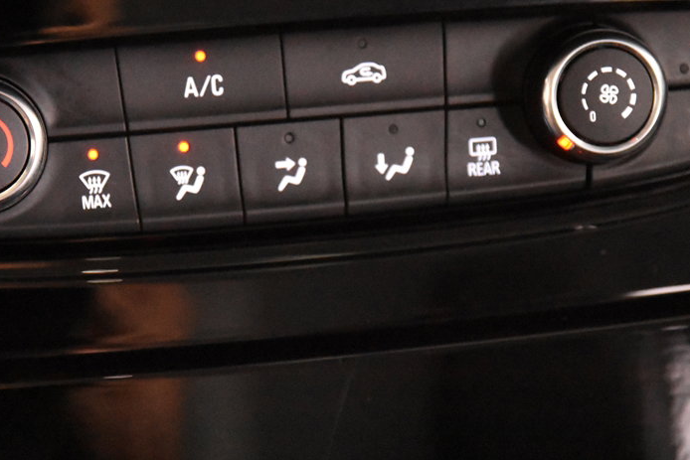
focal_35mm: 155
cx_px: 228
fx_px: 2971
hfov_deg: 13.2
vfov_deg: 8.9
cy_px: 149
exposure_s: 1/50
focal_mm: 70
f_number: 4
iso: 12800
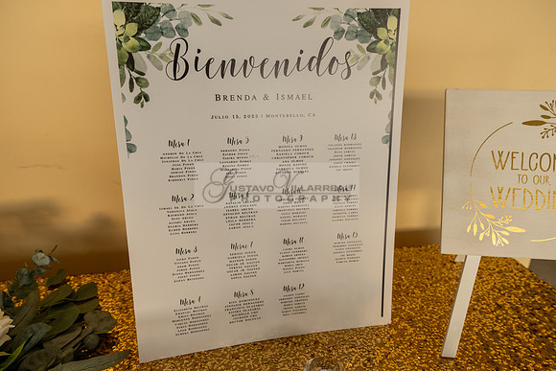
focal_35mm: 24
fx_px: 371
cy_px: 186
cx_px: 278
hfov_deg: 73.7
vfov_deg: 53.2
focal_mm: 24
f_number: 5.6
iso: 800
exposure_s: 1/100
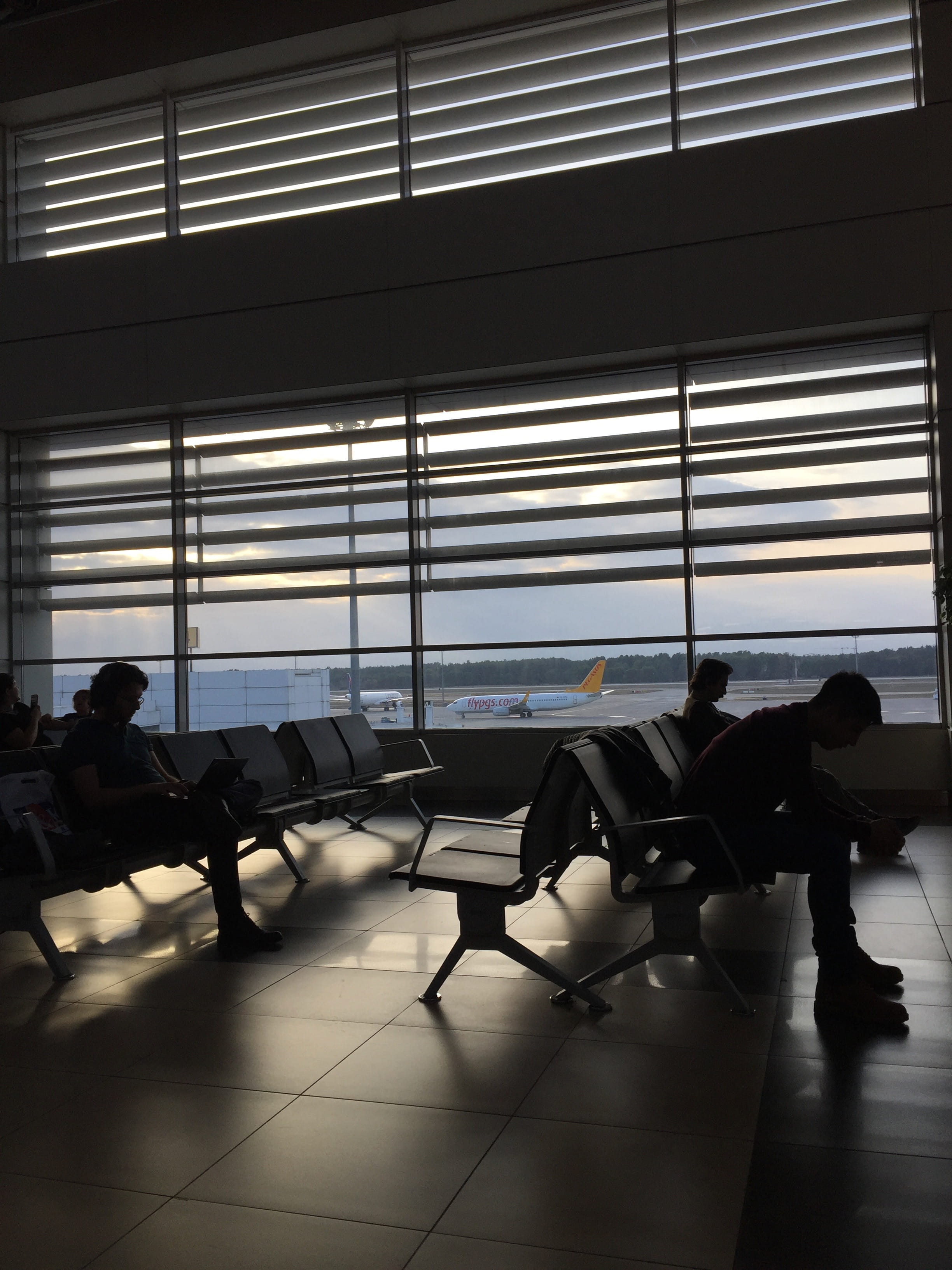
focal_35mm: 29
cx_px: 476
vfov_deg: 61.7
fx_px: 1063
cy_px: 635
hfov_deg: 48.2
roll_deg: +1.6
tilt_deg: +4.4
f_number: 2.2
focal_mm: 4.15
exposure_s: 1/286
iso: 32
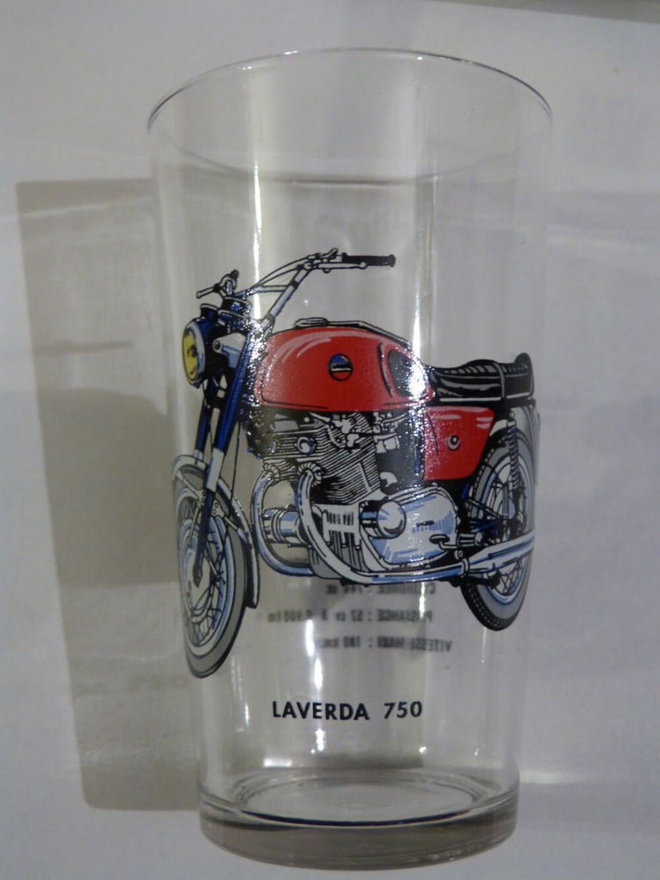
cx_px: 330
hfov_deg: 32.9
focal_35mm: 44
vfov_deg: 42.9
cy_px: 440
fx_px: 1118
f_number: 3.2
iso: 400
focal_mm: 7.9
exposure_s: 1/8
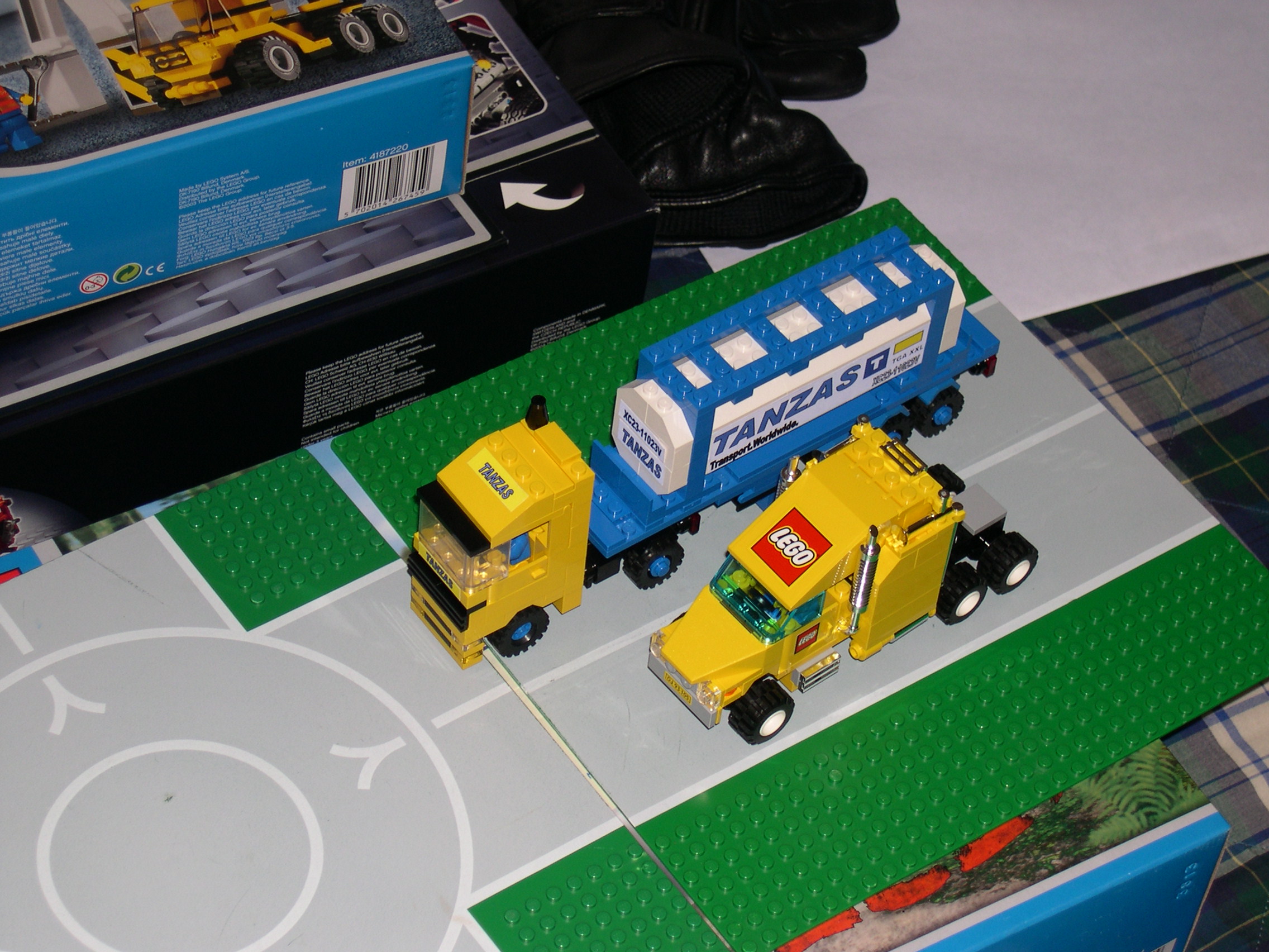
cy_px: 476
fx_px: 3189
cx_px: 634
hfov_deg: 22.5
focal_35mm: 87
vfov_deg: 17.0
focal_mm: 18.4
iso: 100
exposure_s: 1/60
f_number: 4.4
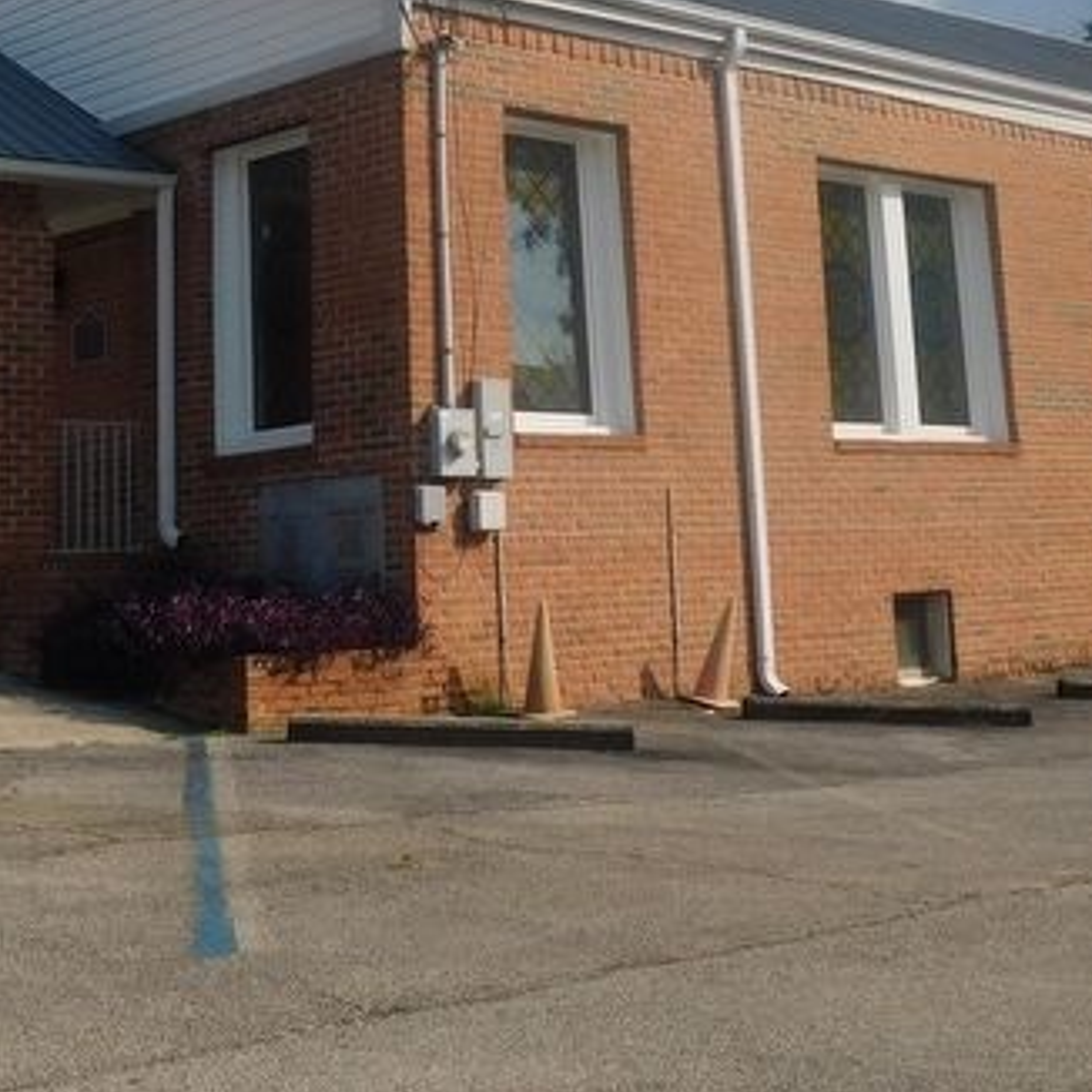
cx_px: 553
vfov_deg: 25.7
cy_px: 127
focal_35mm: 65
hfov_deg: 26.5
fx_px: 2320
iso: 125
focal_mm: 5.3
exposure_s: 1/500
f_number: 6.4
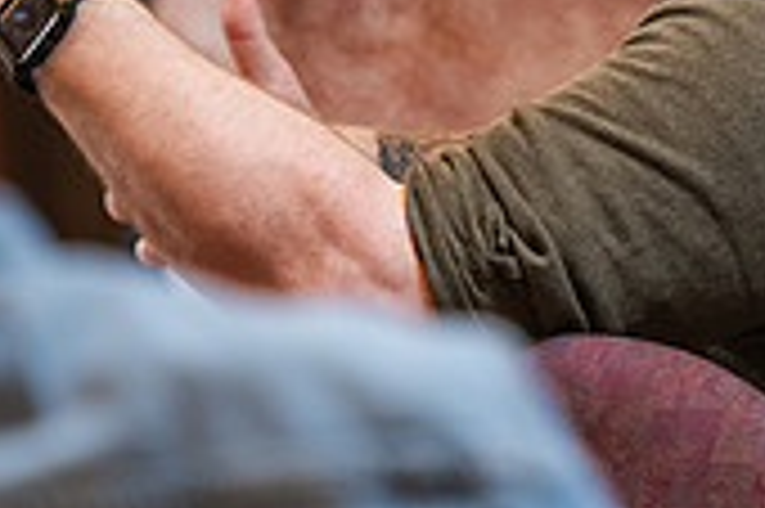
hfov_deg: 3.4
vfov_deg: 2.2
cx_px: 608
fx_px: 13056
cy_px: -92
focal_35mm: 615
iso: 800
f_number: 3.2
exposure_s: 1/160
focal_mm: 180
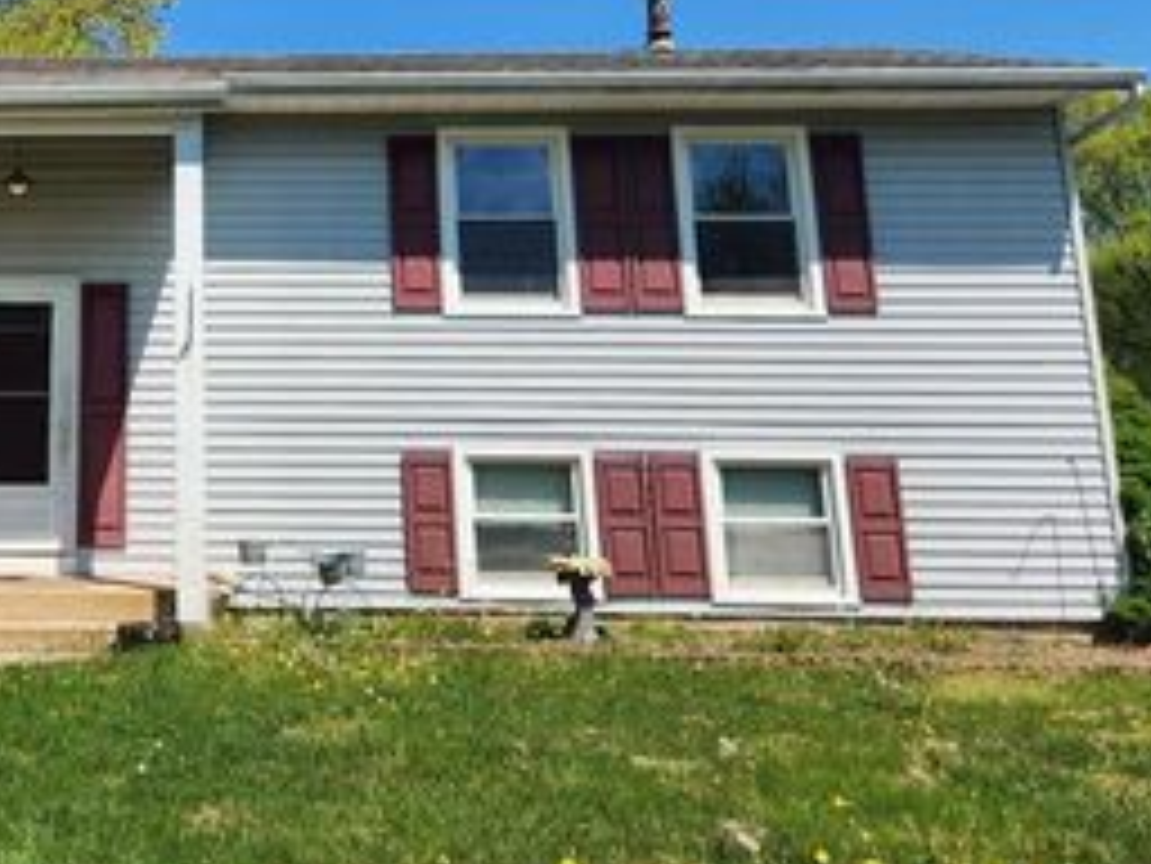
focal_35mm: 45
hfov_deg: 39.5
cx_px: 153
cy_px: 119
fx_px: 1496
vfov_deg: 31.0
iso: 20
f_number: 1.8
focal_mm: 5.4
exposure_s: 1/1946
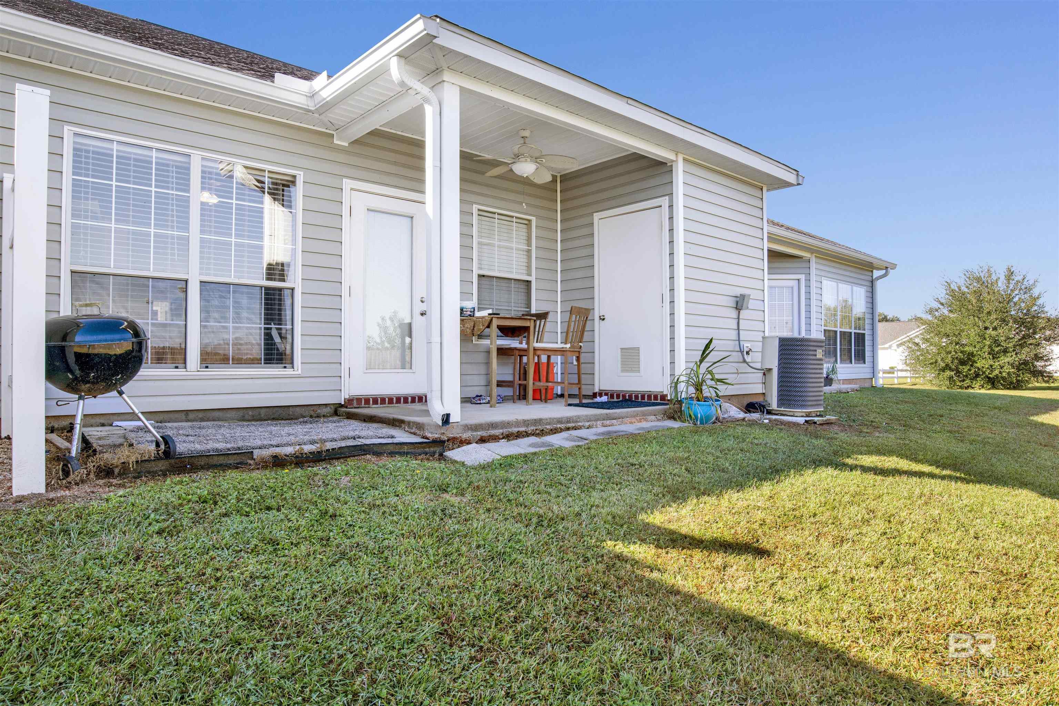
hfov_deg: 78.6
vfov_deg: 57.2
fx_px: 647
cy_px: 353
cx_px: 530
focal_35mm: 22
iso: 200
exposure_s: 1/80
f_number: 11
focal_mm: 22
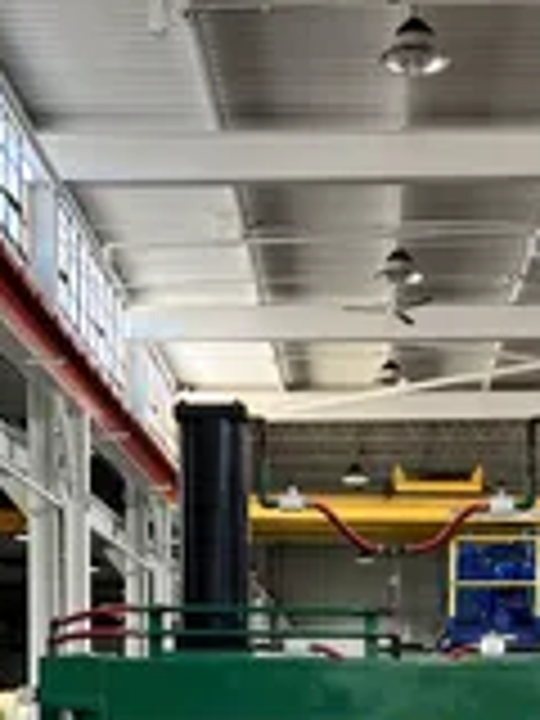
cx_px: 392
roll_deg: +0.3
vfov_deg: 27.5
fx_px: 1352
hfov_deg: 22.4
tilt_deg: -3.4
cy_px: 778
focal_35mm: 65
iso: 100
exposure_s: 1/121
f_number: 1.5
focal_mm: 5.7
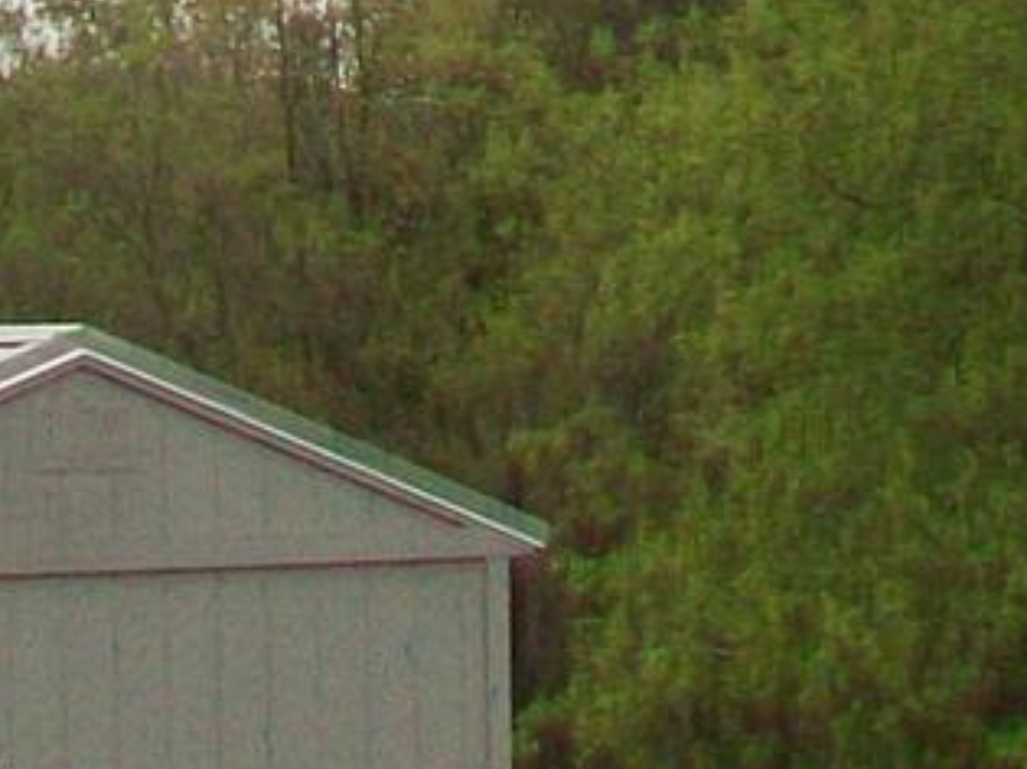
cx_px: 538
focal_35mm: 221
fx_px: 6554
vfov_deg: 6.7
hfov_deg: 9.0
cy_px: 23
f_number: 2.7
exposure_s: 1/640
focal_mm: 6.1
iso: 64
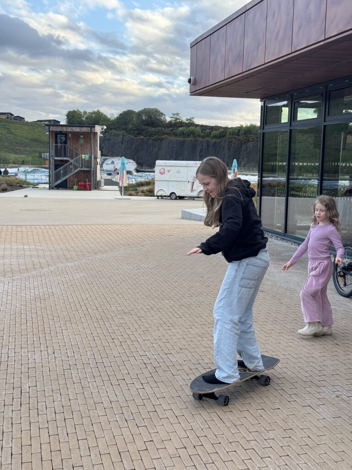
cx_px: 176
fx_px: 651
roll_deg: -1.3
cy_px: 235
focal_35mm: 48
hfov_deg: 30.3
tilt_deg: -5.1
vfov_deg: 39.7
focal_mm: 6.76
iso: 64
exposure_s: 1/731
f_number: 1.78
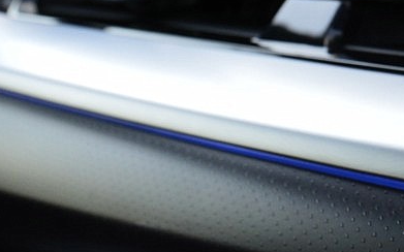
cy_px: -84
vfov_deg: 10.1
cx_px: 570
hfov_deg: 15.4
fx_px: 1398
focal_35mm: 127
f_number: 8
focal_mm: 20
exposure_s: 1/80
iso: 400
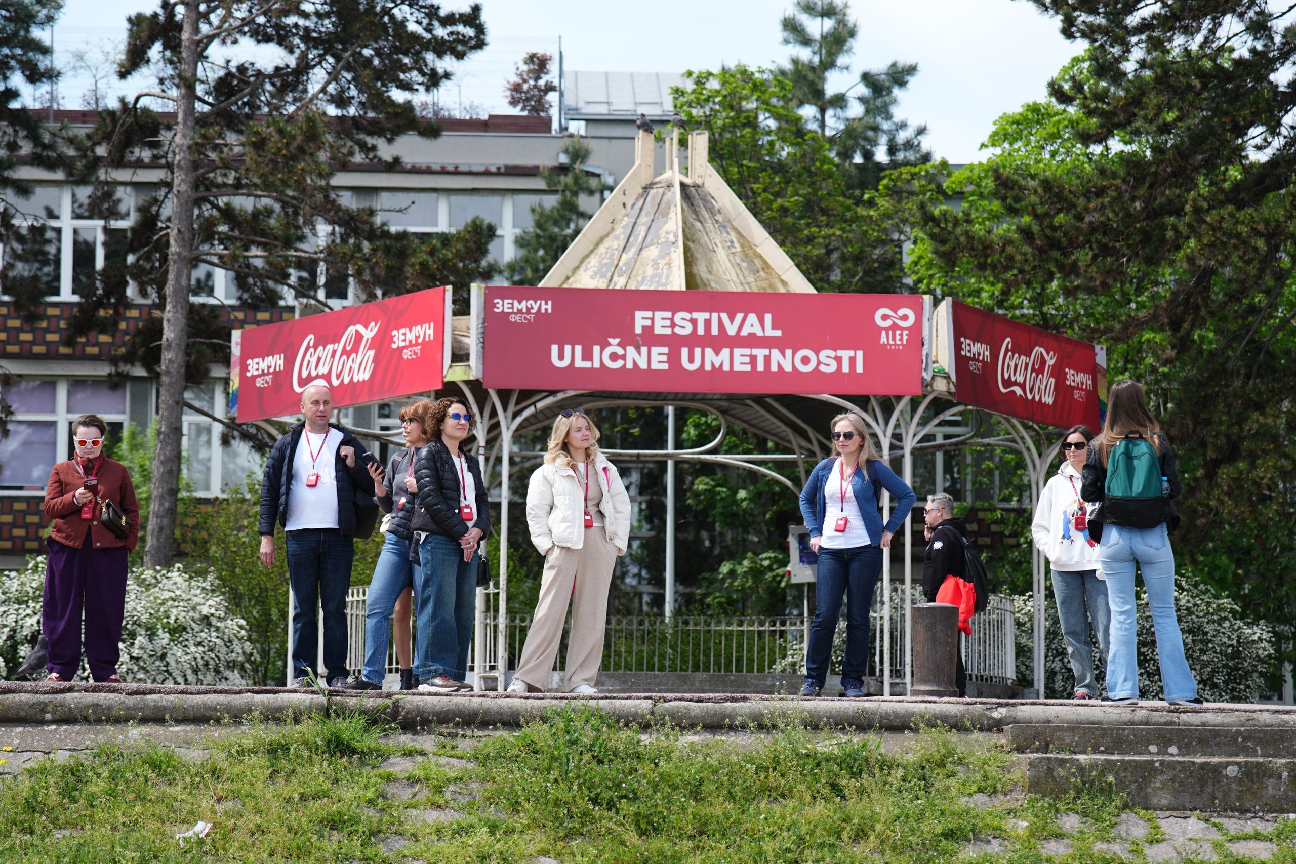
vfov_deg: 13.0
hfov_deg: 19.5
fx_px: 3780
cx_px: 648
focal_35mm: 105
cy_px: 432
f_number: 2.8
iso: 160
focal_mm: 70
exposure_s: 1/1250
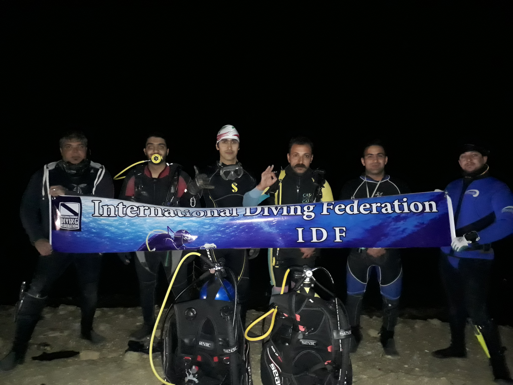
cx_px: 256
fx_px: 400
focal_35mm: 27
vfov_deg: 51.4
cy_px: 192
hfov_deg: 65.3
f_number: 1.9
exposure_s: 1/15
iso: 800
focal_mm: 3.6
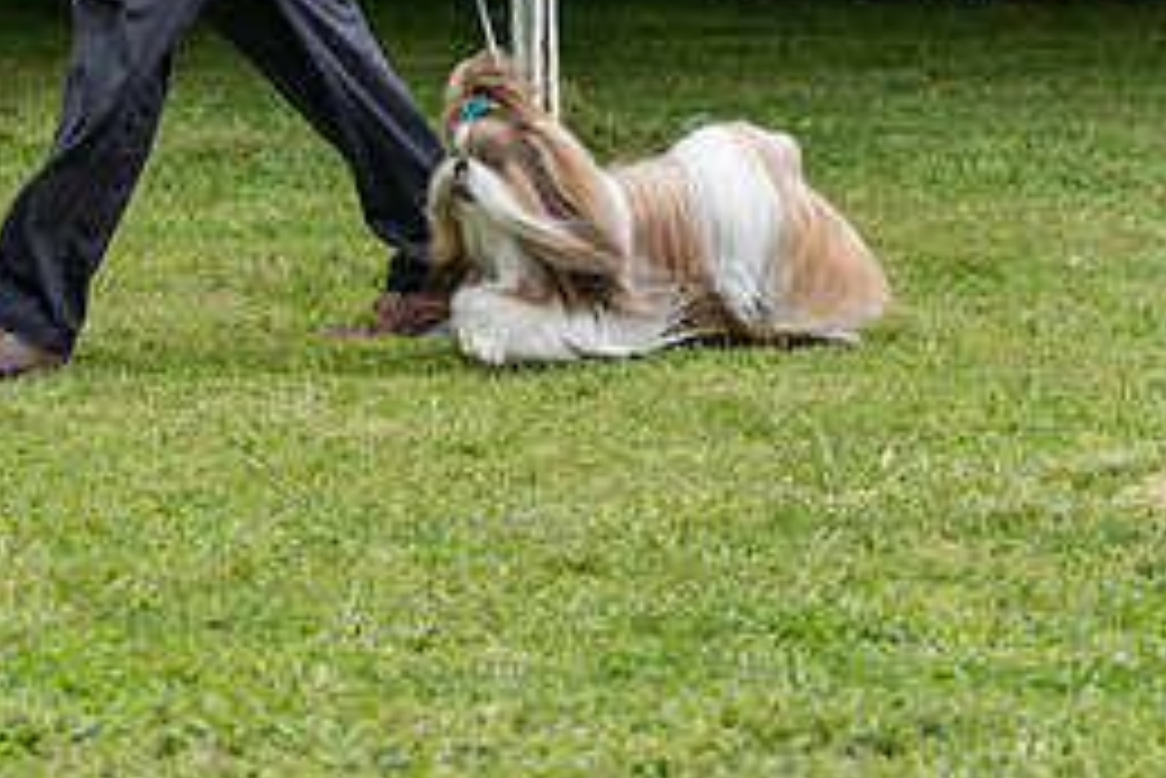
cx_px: 459
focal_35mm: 213
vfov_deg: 6.4
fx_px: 6902
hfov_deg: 9.7
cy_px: -61
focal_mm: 95
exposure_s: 1/1000
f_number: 4.5
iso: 640
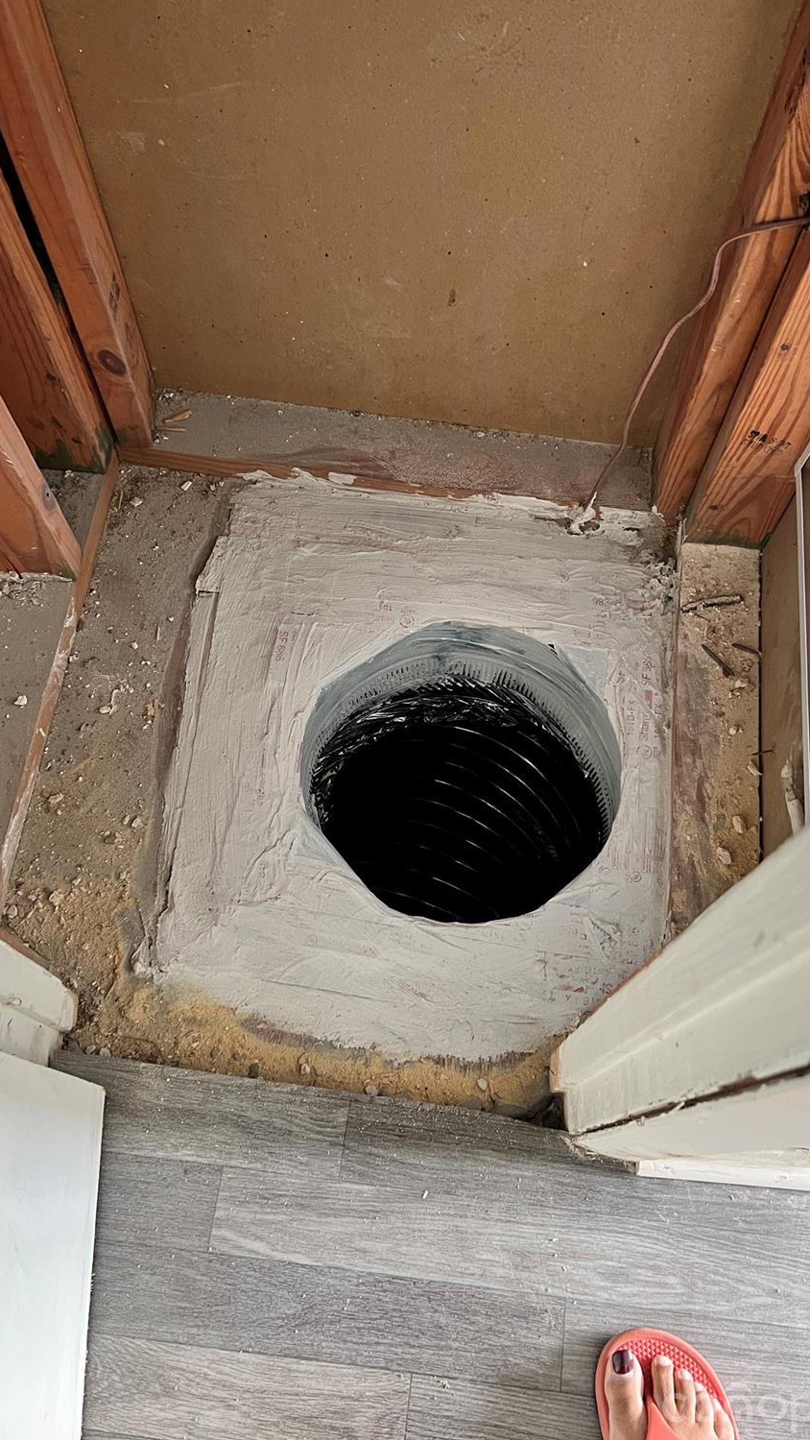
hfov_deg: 40.2
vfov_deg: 66.1
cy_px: 711
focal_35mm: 29
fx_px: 1107
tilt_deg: -66.8
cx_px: 434
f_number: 1.5
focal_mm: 5.7
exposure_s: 1/60
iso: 250
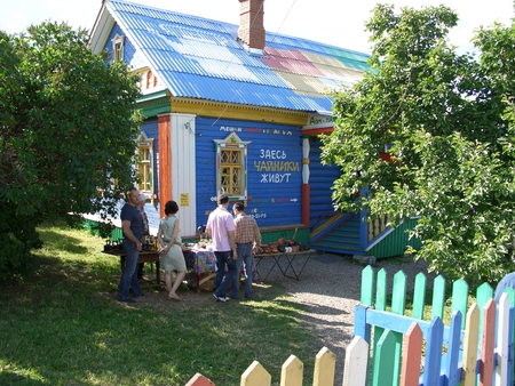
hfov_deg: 55.3
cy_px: 193
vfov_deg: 43.0
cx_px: 258
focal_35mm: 33
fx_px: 491
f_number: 4
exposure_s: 1/250
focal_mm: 7.1
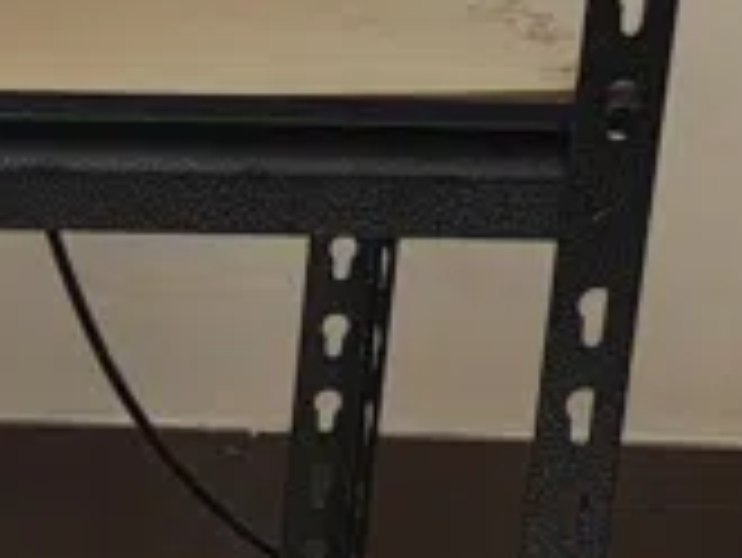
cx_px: -414
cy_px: -58
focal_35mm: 97
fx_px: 2081
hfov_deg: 17.8
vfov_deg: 14.9
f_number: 1.4
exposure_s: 1/24
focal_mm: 5.89
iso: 1625
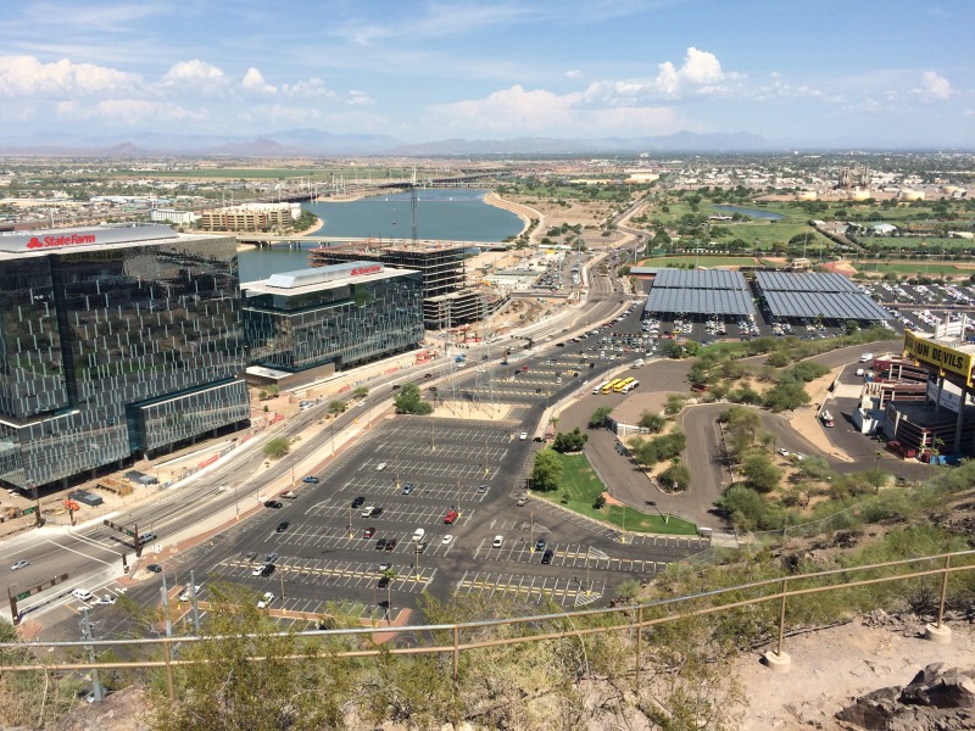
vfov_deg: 48.2
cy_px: 366
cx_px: 488
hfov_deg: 61.7
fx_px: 817
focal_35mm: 29
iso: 32
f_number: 2.2
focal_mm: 4.15
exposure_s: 1/2740
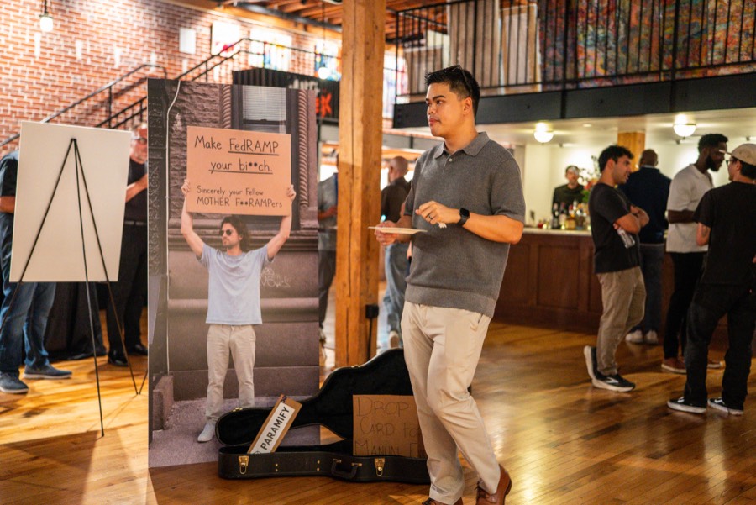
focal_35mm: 40
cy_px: 252
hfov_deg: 48.4
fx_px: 840
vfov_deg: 33.4
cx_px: 378
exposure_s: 1/250
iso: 8000
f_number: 2.2
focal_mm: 40
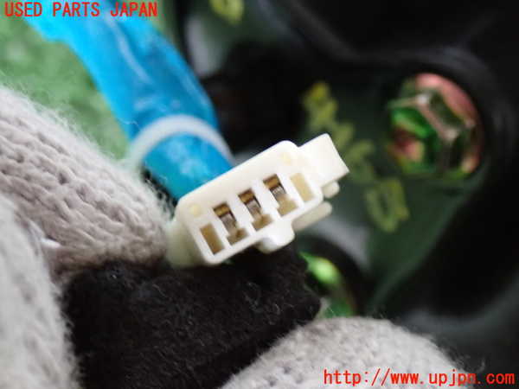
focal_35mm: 82
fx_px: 1229
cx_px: 260
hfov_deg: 23.8
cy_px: 194
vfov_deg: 18.0
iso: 1250
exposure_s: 1/20
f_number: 4.3
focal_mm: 14.62
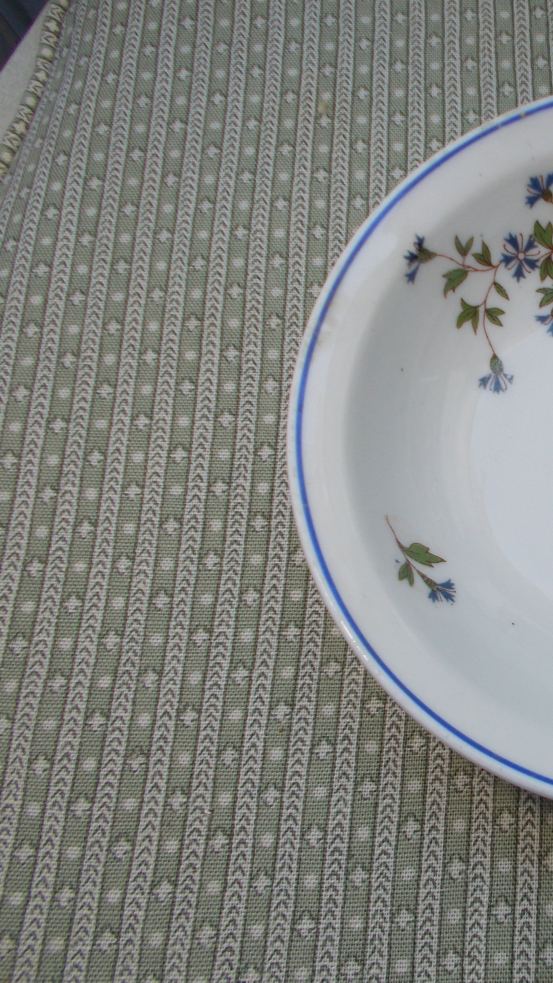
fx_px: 1147
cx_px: 643
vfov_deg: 46.4
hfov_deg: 24.8
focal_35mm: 44
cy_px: 489
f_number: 3.4
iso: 80
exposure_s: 1/80
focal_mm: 5.3
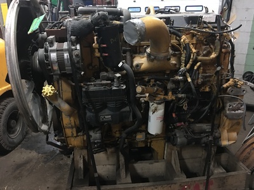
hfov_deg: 61.7
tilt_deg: -20.0
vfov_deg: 48.2
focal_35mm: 29
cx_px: 127
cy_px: 95
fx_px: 213
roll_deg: -1.0
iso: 100
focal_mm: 4.15
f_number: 2.2
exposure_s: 1/4
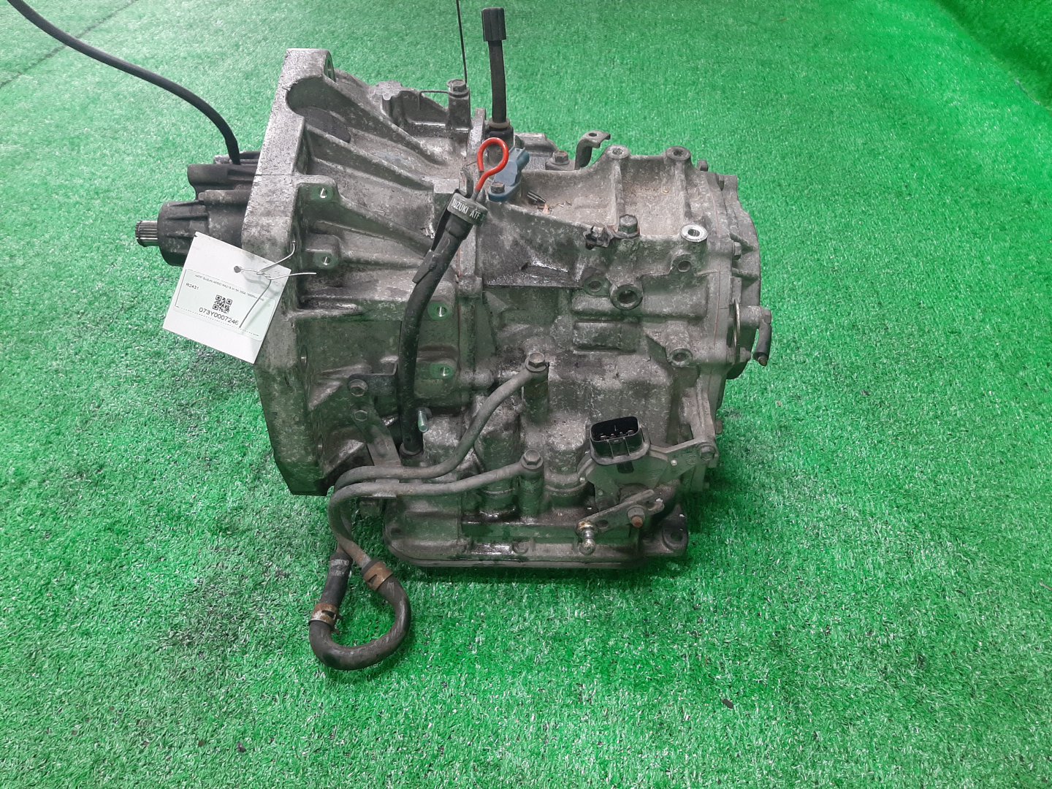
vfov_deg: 53.1
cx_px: 526
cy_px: 394
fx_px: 790
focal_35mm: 26
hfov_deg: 67.3
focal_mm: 3.93
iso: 134
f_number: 1.7
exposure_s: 1/50
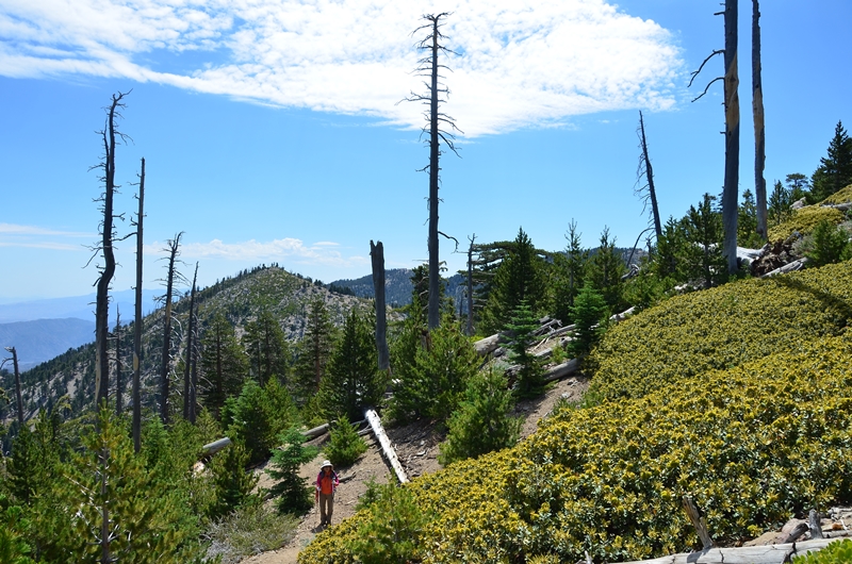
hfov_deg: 67.5
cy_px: 282
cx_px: 426
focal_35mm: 27
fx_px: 638
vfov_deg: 47.7
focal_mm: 18
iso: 100
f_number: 8
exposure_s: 1/250
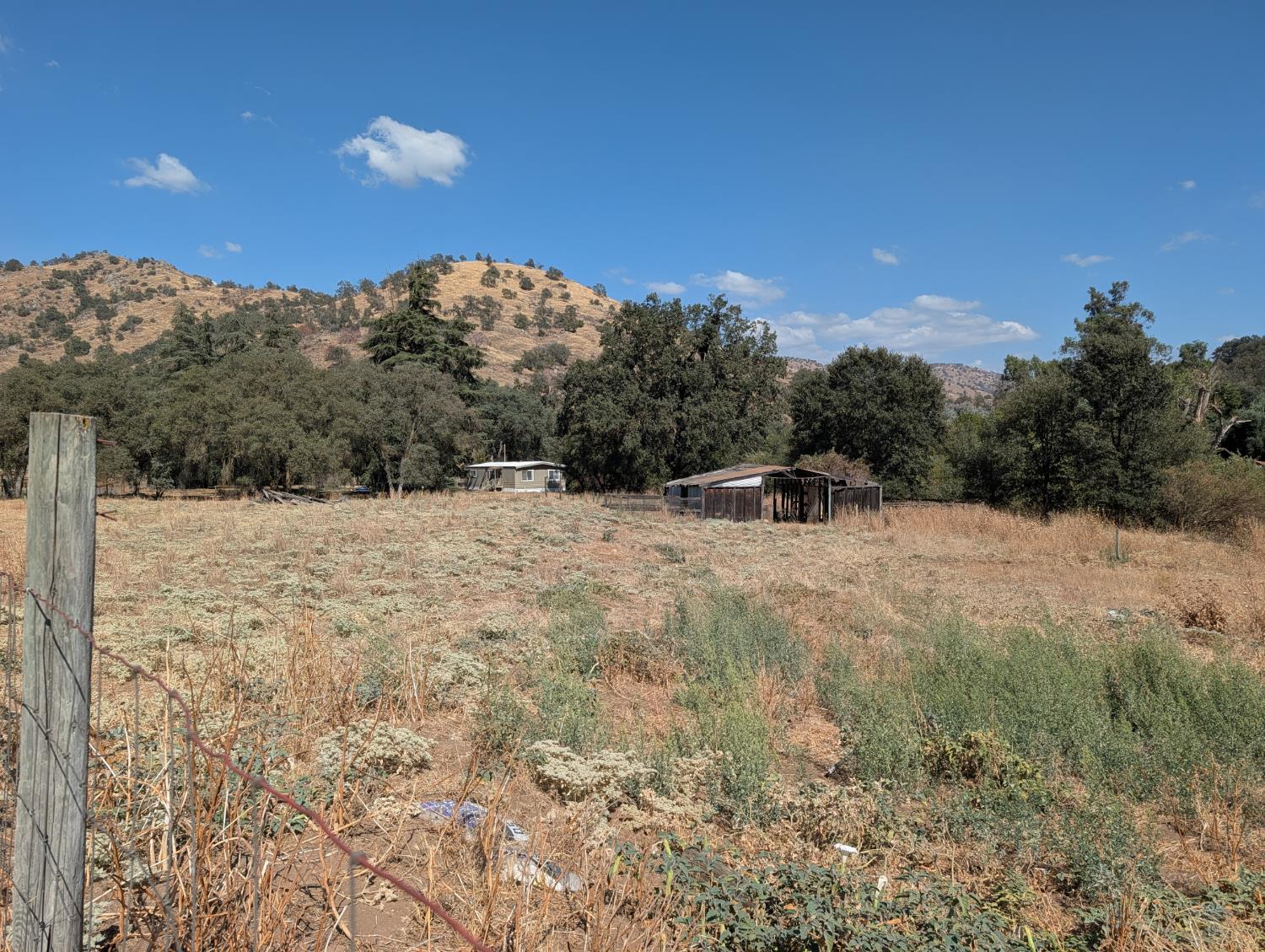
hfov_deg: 71.5
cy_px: 476
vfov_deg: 56.9
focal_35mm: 24
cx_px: 632
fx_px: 878
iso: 20
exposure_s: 1/1143
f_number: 1.68
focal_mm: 6.9
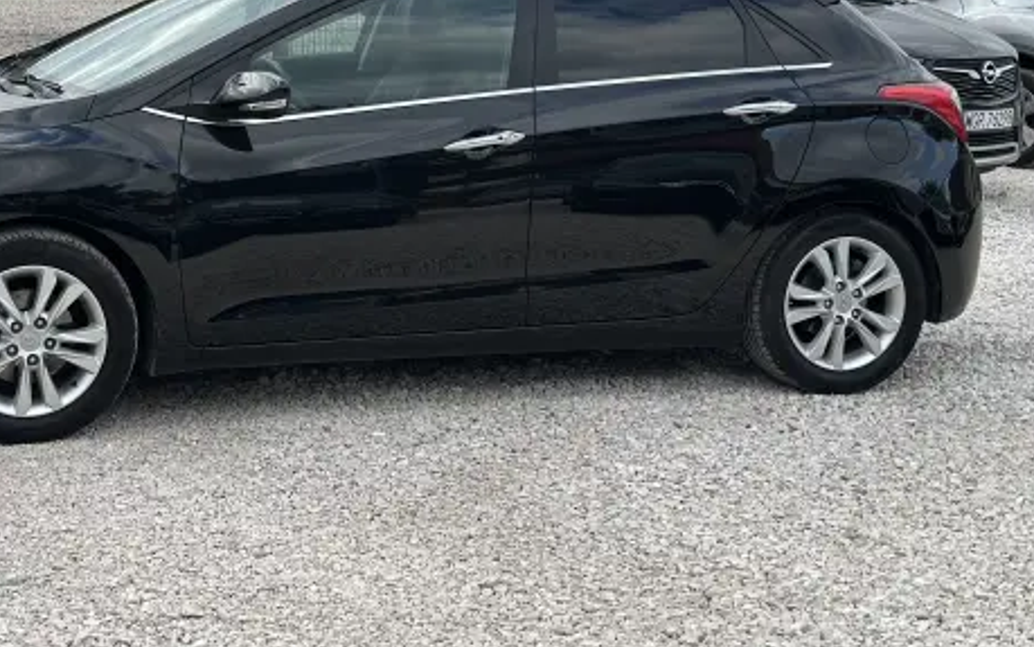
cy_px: 124
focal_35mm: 71
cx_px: 374
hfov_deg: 28.8
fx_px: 2001
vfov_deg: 18.2
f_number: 1.78
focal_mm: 6.86
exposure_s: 1/1305
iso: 80
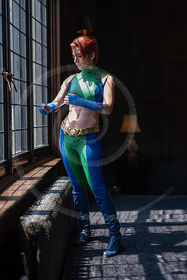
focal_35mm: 50
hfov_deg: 27.0
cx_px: 94
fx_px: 390
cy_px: 140
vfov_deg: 39.6
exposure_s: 1/800
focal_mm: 50
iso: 125
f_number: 1.2
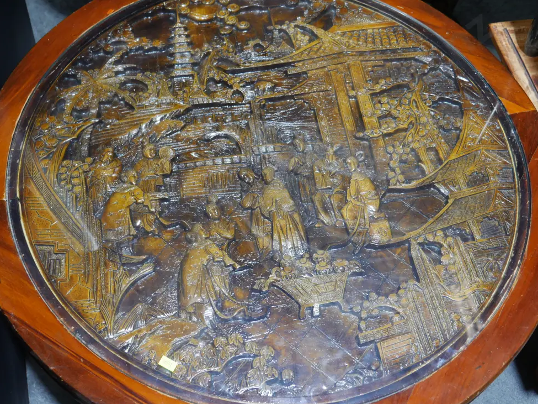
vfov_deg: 34.3
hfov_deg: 44.8
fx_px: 653
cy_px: 193
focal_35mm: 42
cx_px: 262
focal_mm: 20
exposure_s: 1/60
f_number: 4.5
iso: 1000
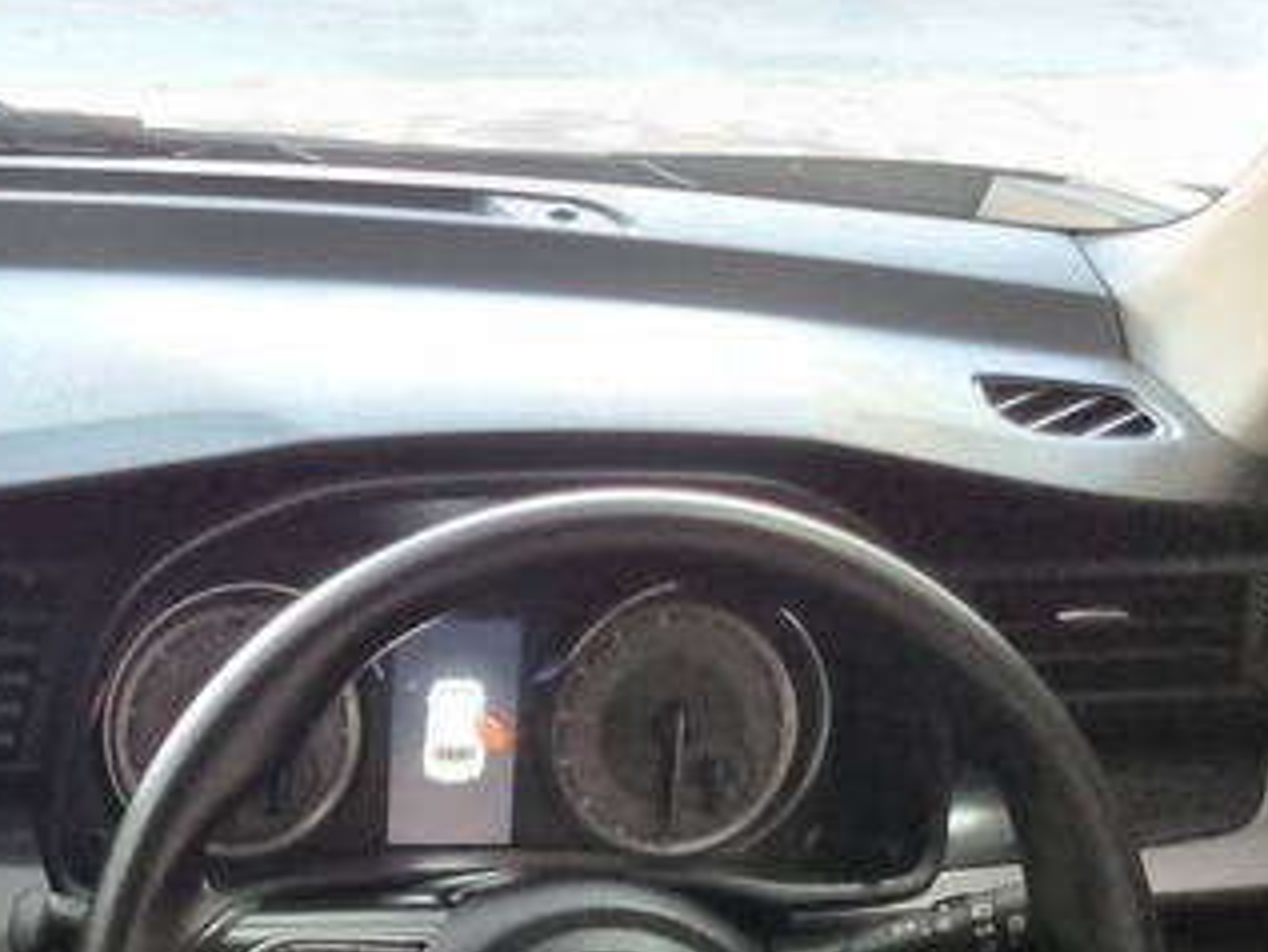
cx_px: -248
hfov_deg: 21.6
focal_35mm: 84
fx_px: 3078
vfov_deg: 16.4
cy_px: 1304
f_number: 1.8
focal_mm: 5.4
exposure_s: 1/50
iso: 640
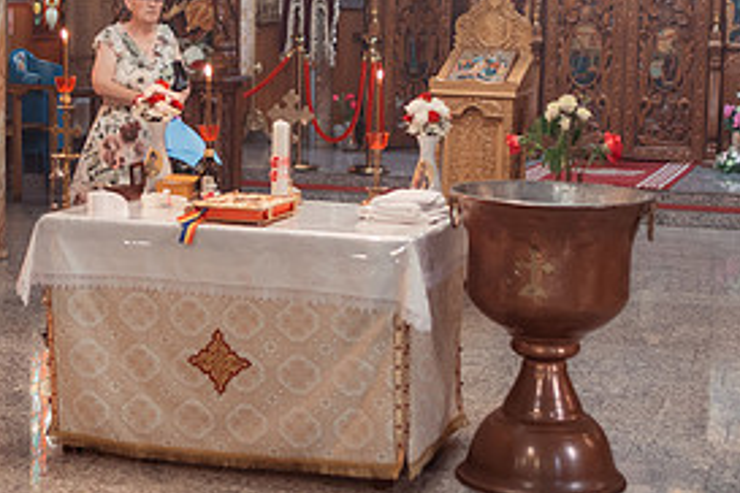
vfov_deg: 16.8
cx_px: 279
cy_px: 169
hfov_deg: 25.0
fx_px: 1665
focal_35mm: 81
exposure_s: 1/200
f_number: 2.2
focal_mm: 35
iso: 1600
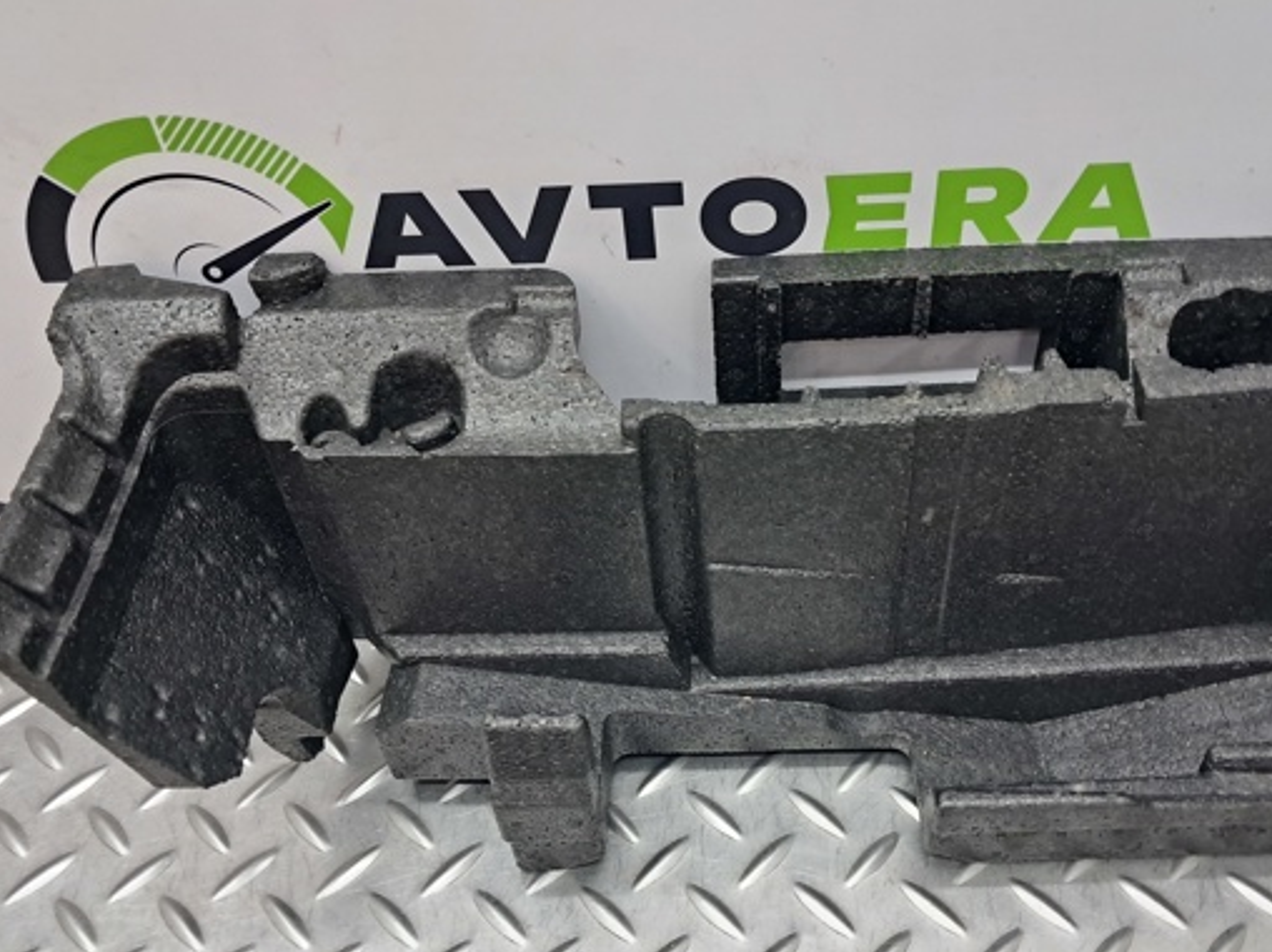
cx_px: 696
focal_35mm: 34
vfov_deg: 41.6
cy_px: 557
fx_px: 1248
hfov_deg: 53.9
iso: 160
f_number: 1.8
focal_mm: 4
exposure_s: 1/60
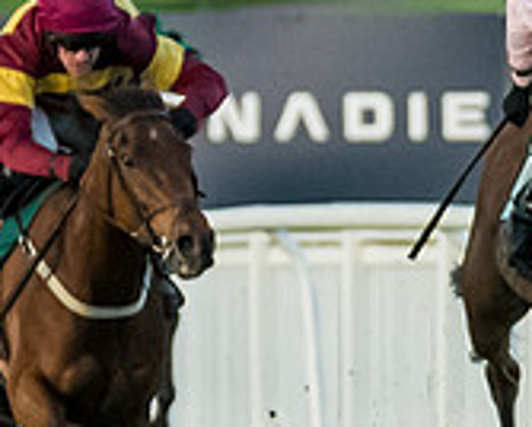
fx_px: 34065
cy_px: 289
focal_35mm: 2161
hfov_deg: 0.9
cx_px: 1033
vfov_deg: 0.7
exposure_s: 1/2500
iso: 4000
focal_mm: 240
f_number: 4
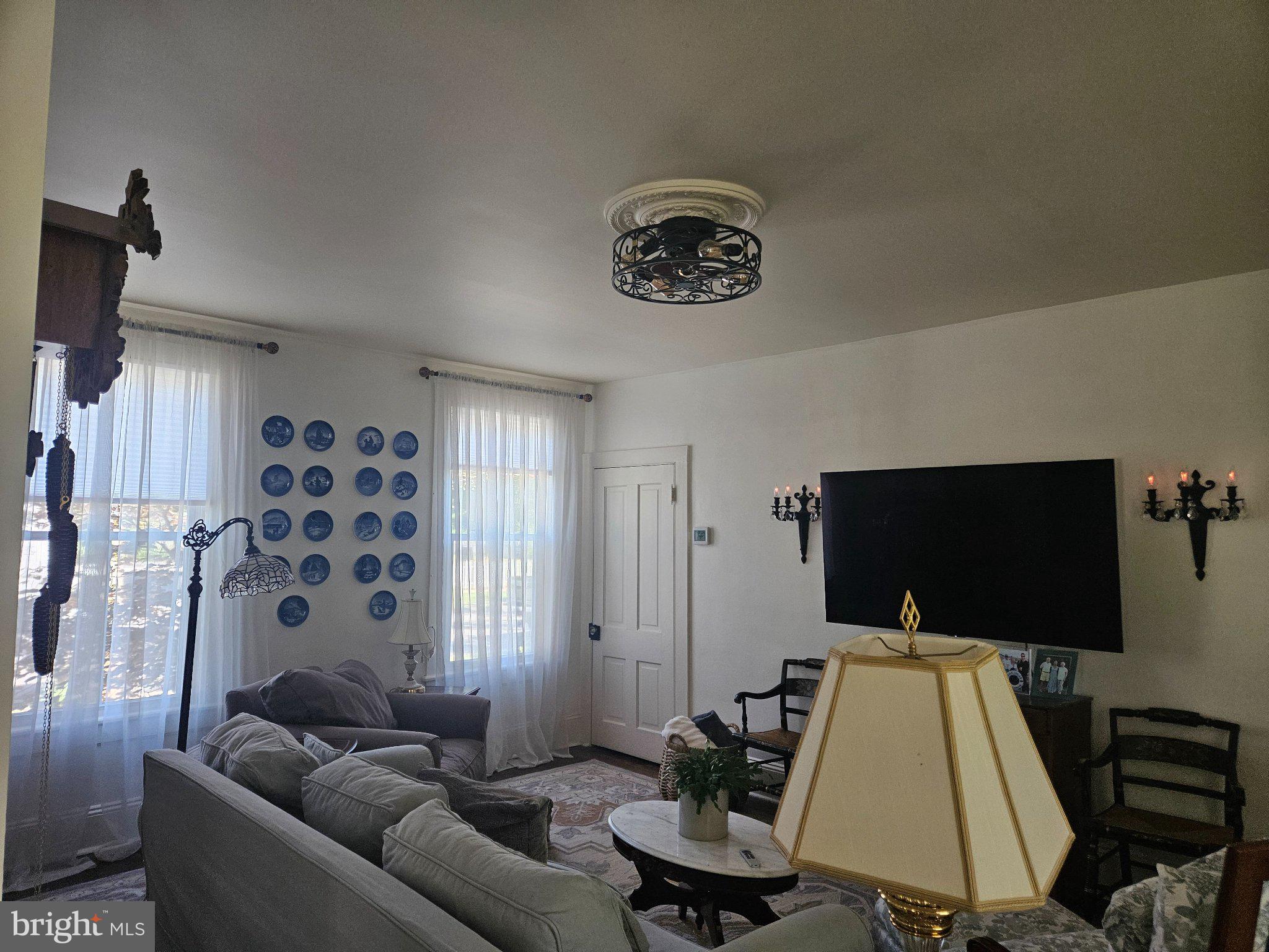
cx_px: 634
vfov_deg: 58.9
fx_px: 843
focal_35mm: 23
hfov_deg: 73.9
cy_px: 476
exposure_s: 1/120
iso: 250
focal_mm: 5.4
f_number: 1.8
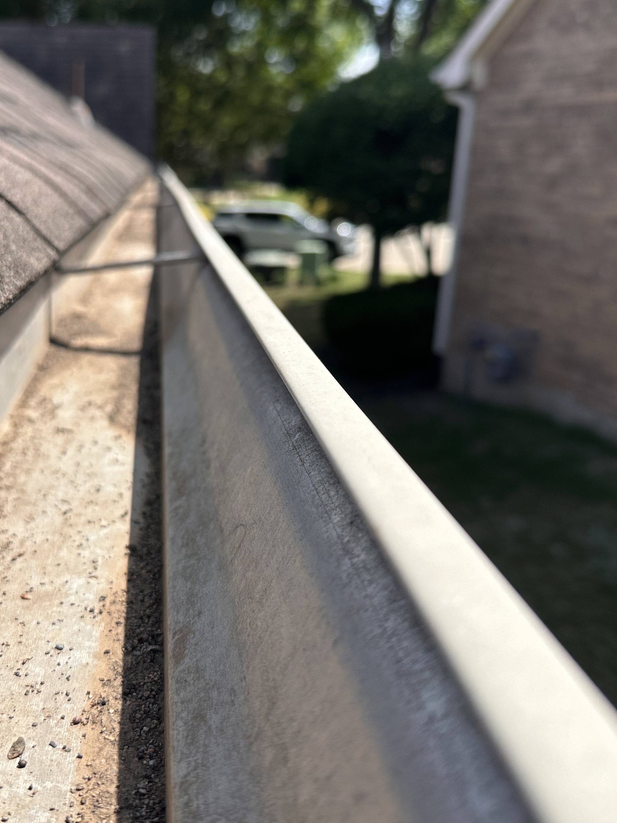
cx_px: 223
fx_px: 784
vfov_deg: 55.4
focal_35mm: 33
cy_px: 405
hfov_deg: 42.5
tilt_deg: -15.7
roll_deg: -2.3
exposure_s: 1/3356
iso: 80
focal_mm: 6.86
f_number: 1.78
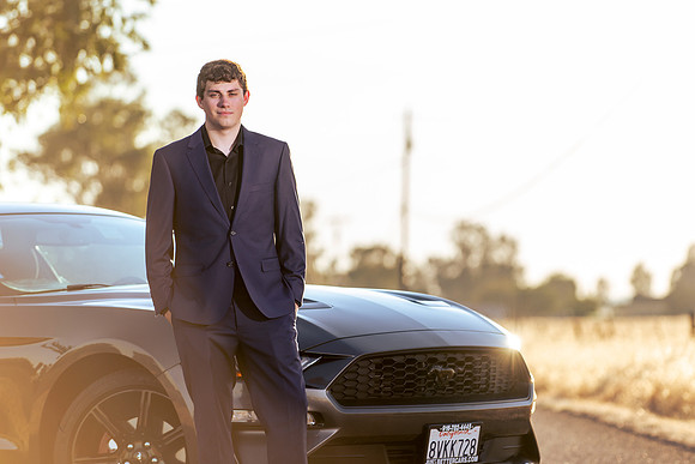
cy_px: 181
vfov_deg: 6.6
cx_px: 423
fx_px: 3998
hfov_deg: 9.9
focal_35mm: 207
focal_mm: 170
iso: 31
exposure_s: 1/250
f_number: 4
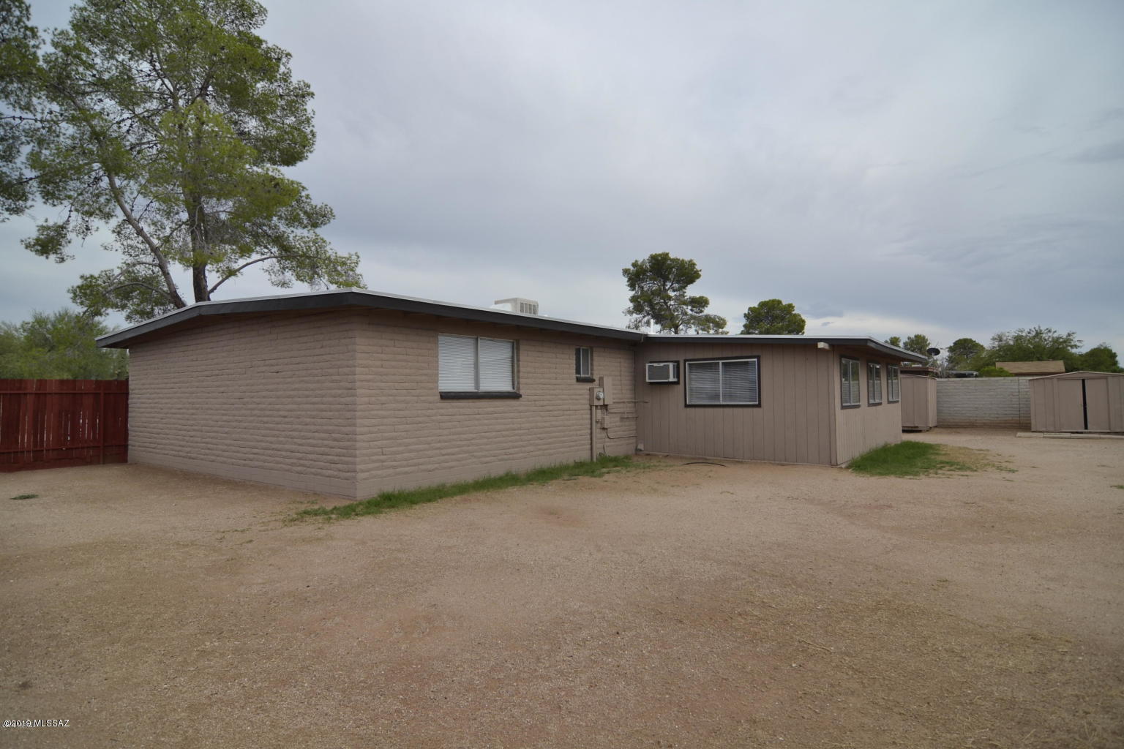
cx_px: 562
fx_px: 562
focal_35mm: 18
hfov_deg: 90.0
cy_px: 374
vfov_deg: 67.4
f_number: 4
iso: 200
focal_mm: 12
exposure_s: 1/2000
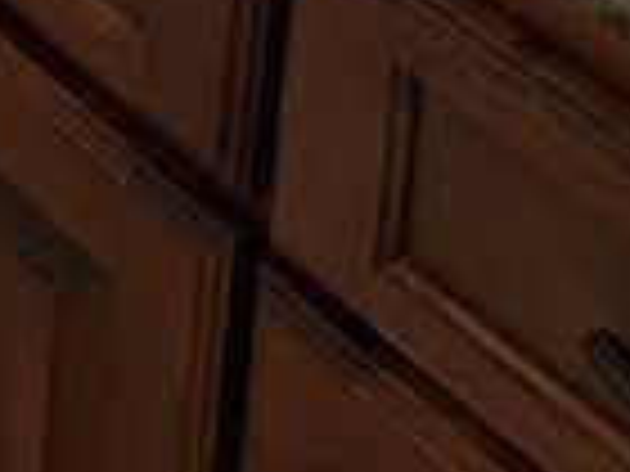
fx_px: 3203
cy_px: -1218
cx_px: -630
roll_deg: -0.8
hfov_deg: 10.3
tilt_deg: -16.4
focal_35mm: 176
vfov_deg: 7.0
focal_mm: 6.76
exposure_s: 1/60
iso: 125
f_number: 1.78
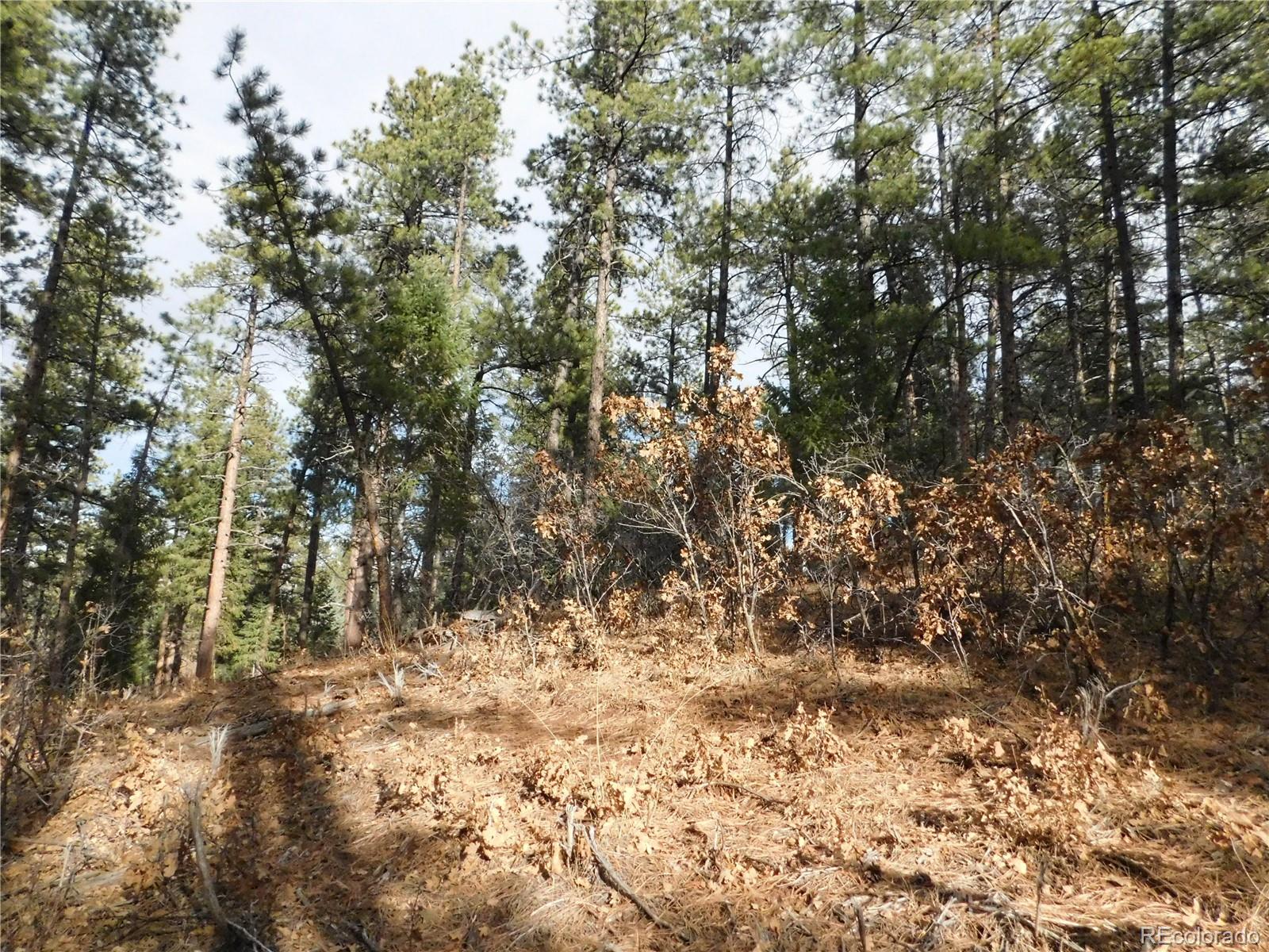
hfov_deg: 73.9
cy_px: 476
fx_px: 843
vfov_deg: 58.9
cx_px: 634
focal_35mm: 23
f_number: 6
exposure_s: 1/1250
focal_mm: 4
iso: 800
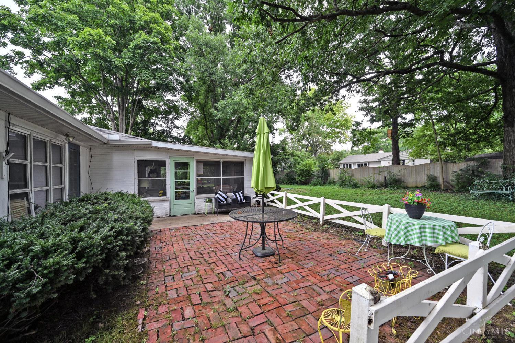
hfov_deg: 104.3
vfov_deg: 81.2
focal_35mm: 14
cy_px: 172
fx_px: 200
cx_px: 258
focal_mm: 14
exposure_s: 1/250
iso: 200
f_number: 5
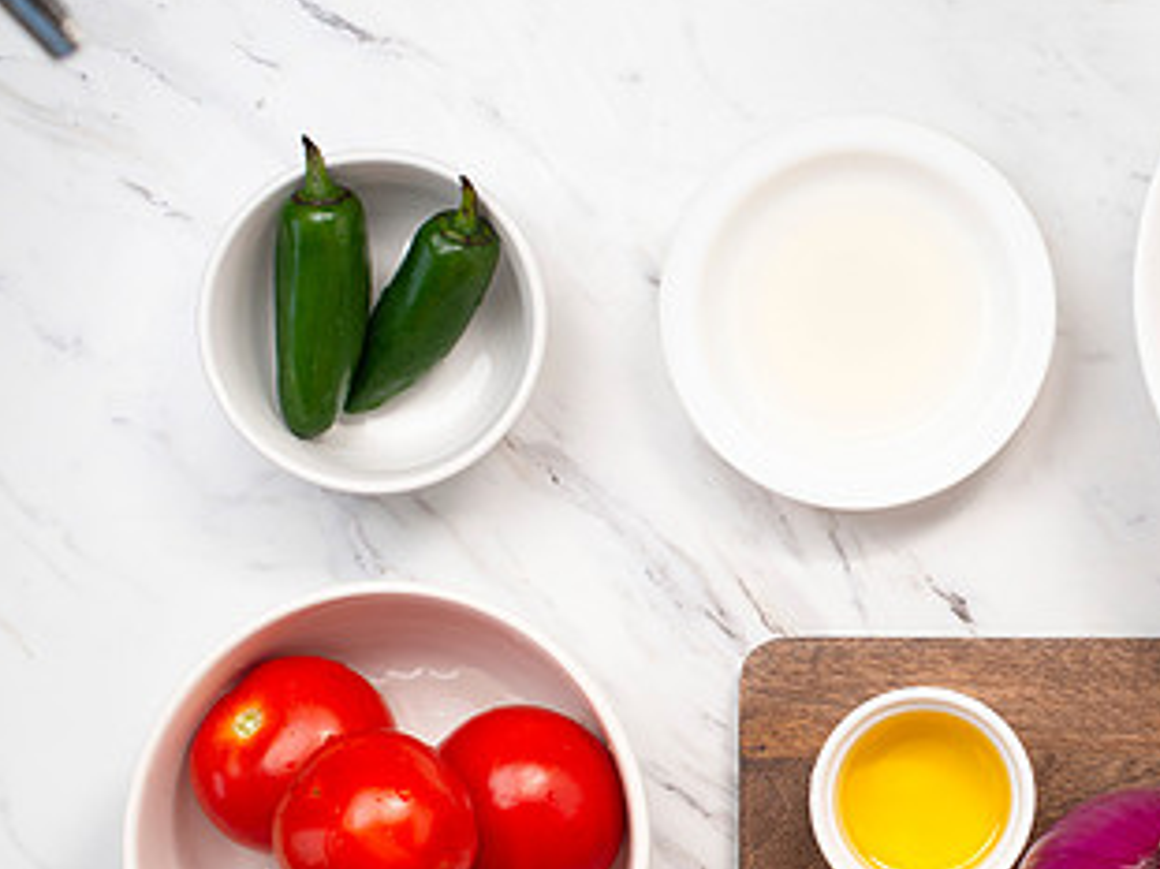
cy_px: 566
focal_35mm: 104
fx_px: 3484
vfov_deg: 14.2
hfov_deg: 18.7
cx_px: 968
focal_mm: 50
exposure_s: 1/80
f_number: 10
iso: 250
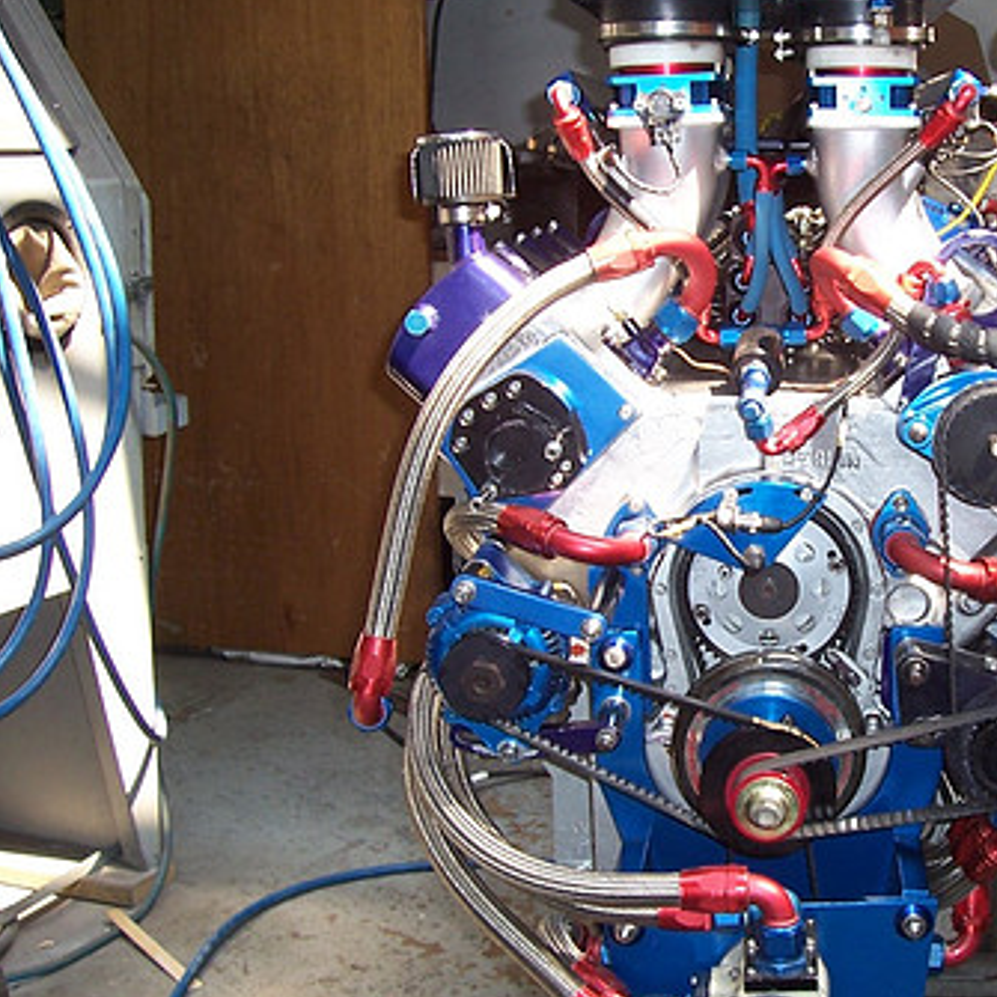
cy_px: 466
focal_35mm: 52
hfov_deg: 31.8
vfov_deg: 32.8
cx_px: 812
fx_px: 1694
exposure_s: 1/60
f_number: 2.7
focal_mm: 5.6
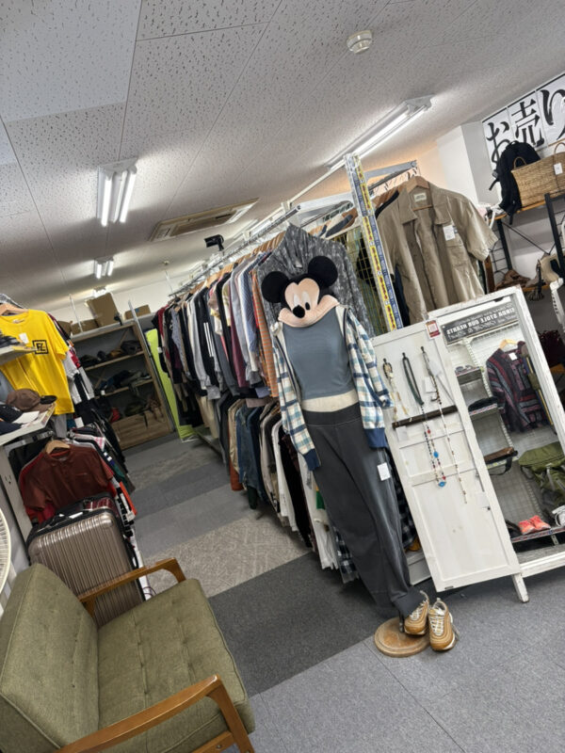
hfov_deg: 53.1
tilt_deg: -7.6
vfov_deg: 67.3
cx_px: 282
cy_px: 376
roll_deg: +16.3
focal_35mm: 26
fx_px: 566
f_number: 1.6
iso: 125
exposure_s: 1/120
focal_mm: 5.96
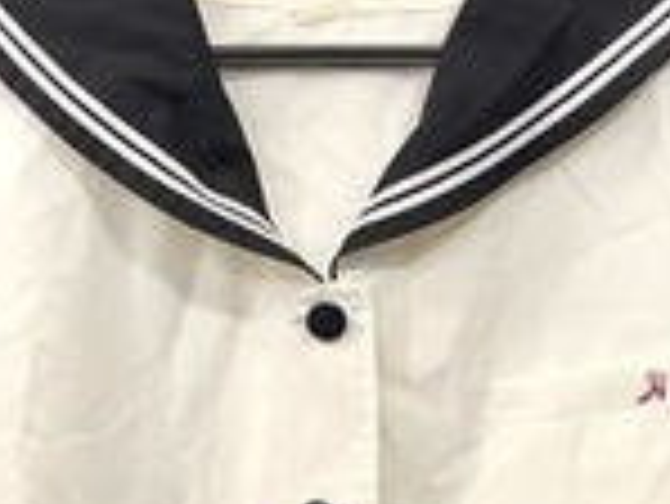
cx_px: 306
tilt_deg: -4.6
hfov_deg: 20.8
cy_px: 623
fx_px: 1821
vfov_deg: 15.1
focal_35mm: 94
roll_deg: +0.4
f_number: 1.8
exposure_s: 1/50
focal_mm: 3.99
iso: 25
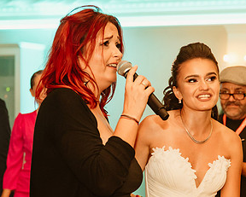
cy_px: 170
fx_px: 875
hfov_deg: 15.9
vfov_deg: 12.8
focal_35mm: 120
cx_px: 198
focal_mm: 52
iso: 2000
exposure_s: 1/125
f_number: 2.8
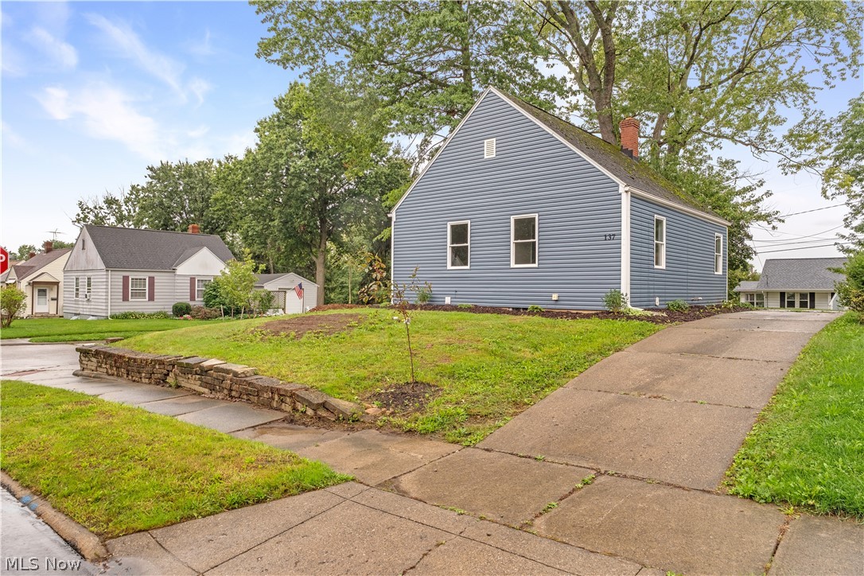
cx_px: 432
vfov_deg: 57.2
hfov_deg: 78.6
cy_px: 288
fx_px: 528
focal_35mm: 22
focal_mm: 14.6
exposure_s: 1/140
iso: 250
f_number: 8
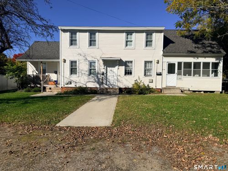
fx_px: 158
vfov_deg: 56.8
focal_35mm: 24
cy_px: 86
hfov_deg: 71.6
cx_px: 114
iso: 80
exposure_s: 1/9091
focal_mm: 6.76
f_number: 1.78
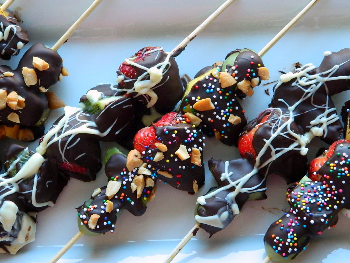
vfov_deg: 11.5
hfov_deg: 15.3
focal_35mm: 129
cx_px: 175
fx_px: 1304
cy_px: 132
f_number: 4.7
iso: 400
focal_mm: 23.2
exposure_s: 1/40
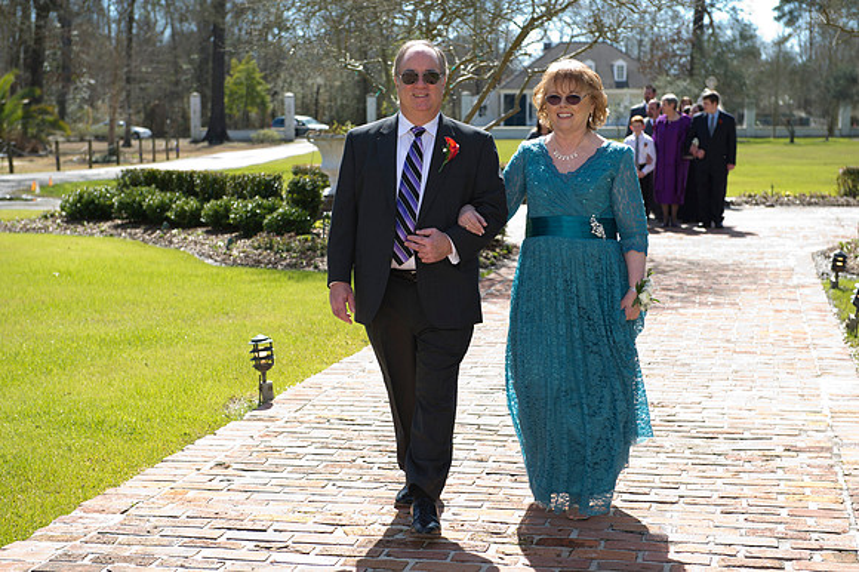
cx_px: 430
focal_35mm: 70
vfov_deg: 19.4
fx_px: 1669
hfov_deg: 28.9
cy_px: 286
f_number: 5.6
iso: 100
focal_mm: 70
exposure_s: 1/200
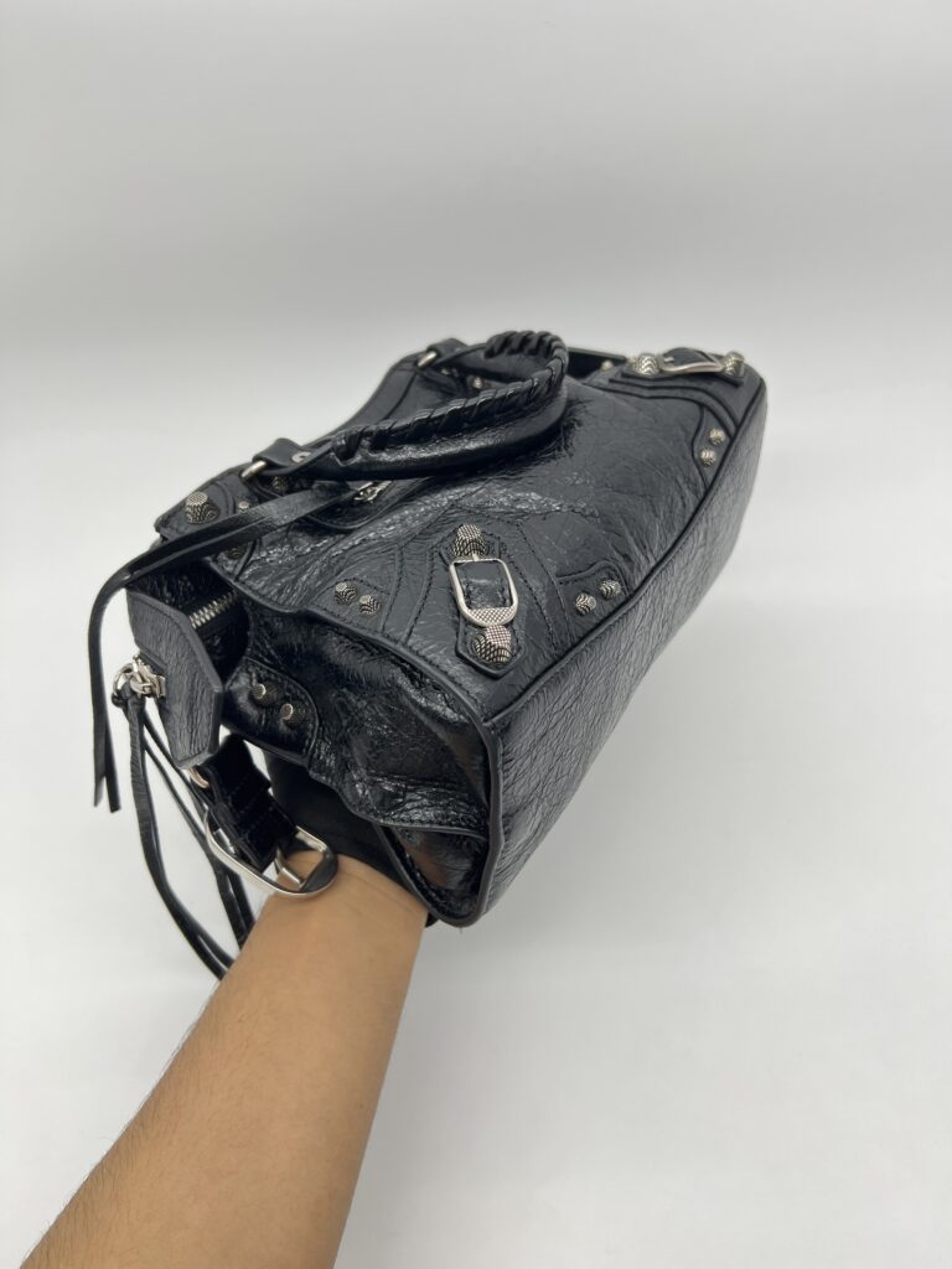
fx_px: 953
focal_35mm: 26
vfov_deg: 67.3
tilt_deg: -42.8
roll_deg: +5.8
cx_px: 476
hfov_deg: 53.1
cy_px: 634
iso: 40
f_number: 1.5
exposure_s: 1/100
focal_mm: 5.7
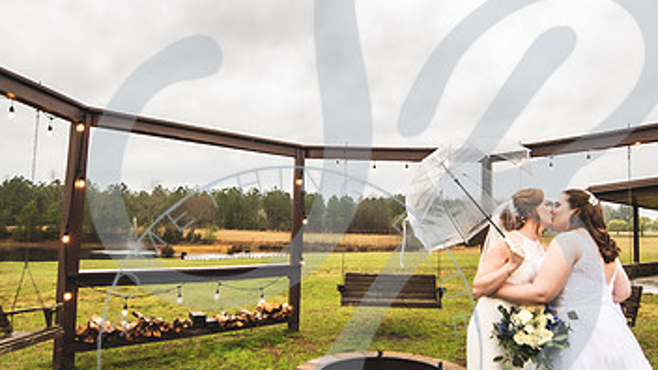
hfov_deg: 73.7
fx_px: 436
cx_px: 372
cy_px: 201
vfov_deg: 45.9
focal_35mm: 25
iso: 100
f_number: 2.8
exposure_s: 1/250
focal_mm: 14
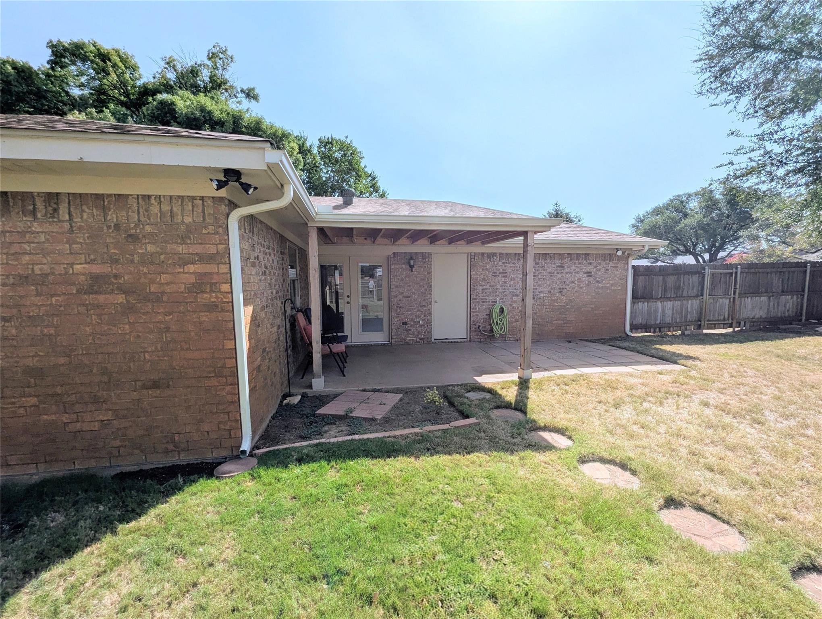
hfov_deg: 106.1
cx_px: 411
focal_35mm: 13
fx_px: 309
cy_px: 310
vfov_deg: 90.1
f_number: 2.2
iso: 49
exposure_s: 1/3509
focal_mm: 1.95
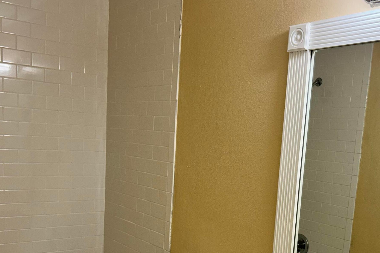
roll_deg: -3.2
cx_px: 208
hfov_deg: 44.4
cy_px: 199
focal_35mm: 44
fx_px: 464
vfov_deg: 29.9
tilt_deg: -9.6
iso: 50
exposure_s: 1/120
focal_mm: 5.7
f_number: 1.5
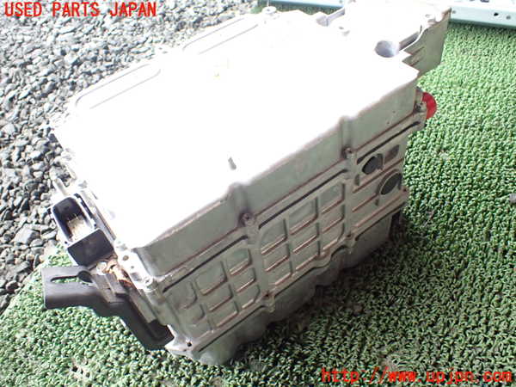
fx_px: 447
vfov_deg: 46.8
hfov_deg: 60.0
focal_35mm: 30
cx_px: 258
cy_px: 194
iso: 320
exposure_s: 1/125
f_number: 2.3
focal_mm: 5.4
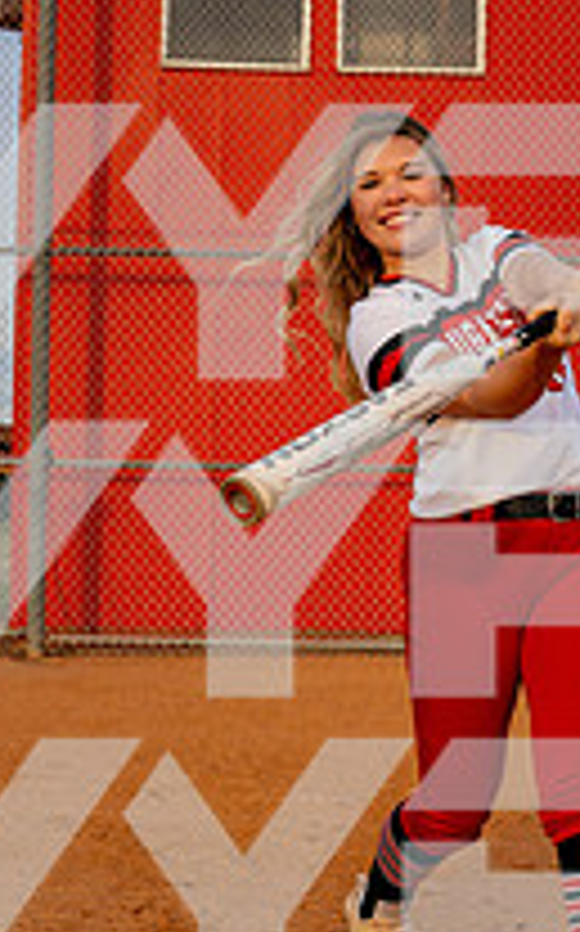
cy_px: 563
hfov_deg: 18.3
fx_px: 1799
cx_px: 360
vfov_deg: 28.9
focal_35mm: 71
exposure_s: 1/1600
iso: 200
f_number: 4
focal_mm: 32
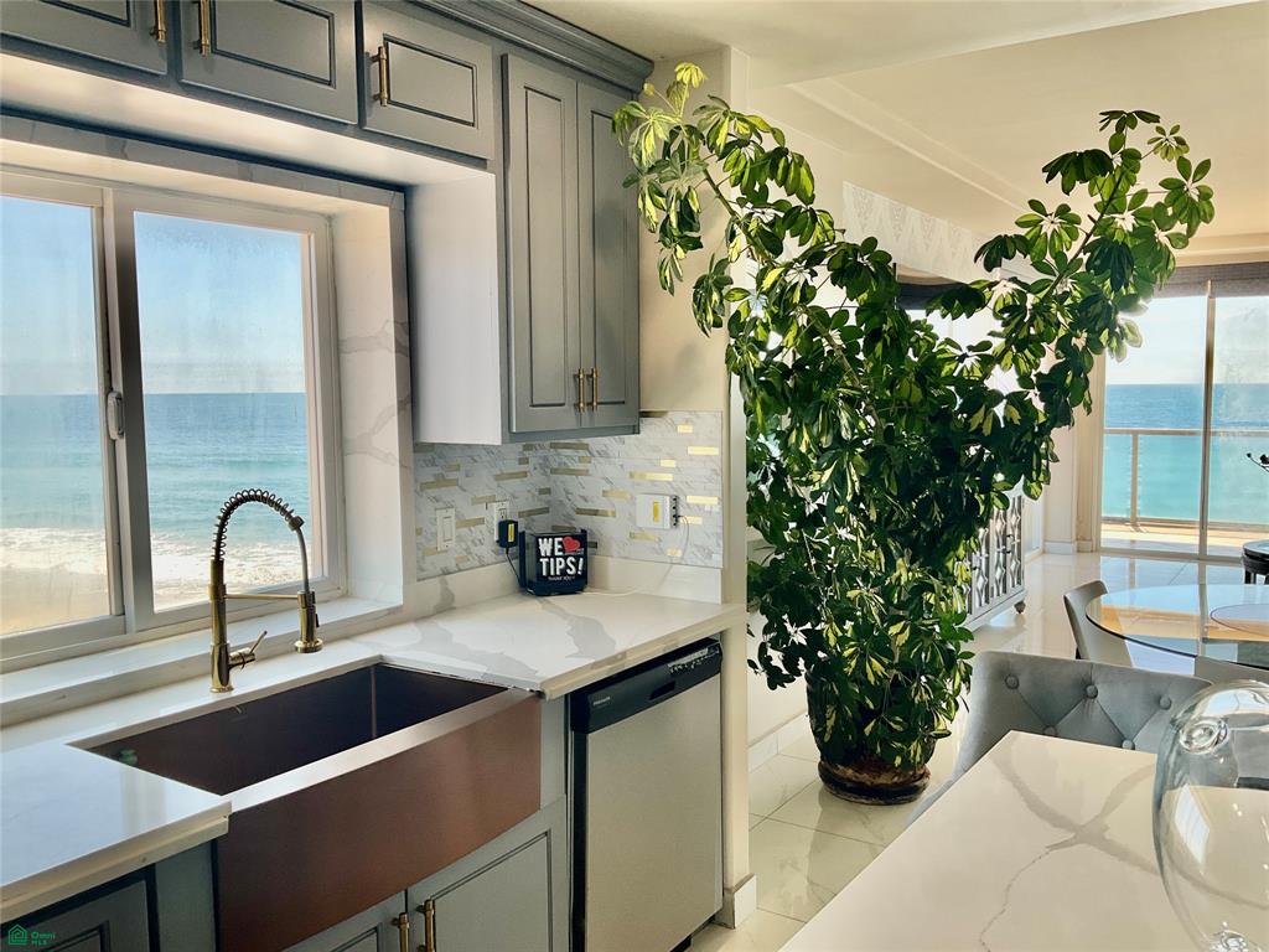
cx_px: 634
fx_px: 1063
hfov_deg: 61.7
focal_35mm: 29
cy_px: 476
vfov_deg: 48.2
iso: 25
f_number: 1.8
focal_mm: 3
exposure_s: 1/216
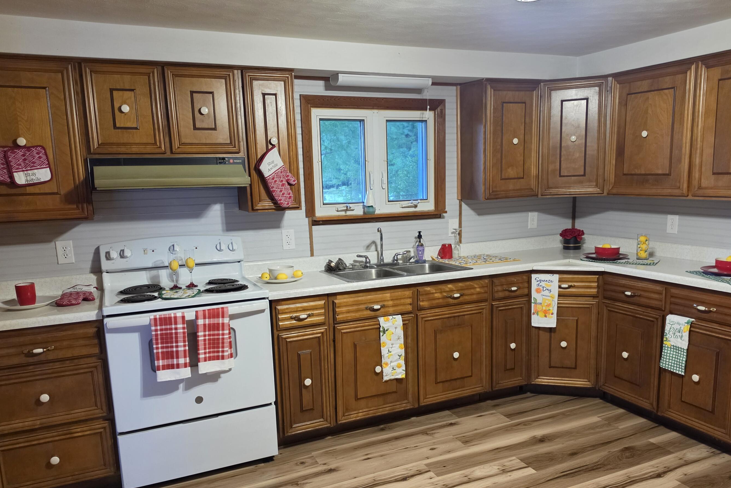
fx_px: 548
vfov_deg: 47.8
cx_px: 381
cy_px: 283
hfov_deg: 67.4
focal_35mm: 27
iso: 800
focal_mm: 6.5
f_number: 1.4
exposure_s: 1/120
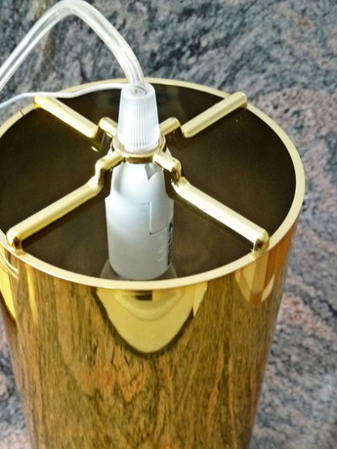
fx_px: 675
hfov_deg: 27.9
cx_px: 123
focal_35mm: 52
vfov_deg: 36.5
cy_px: 296
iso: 400
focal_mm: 5.7
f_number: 3.5
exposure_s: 1/10
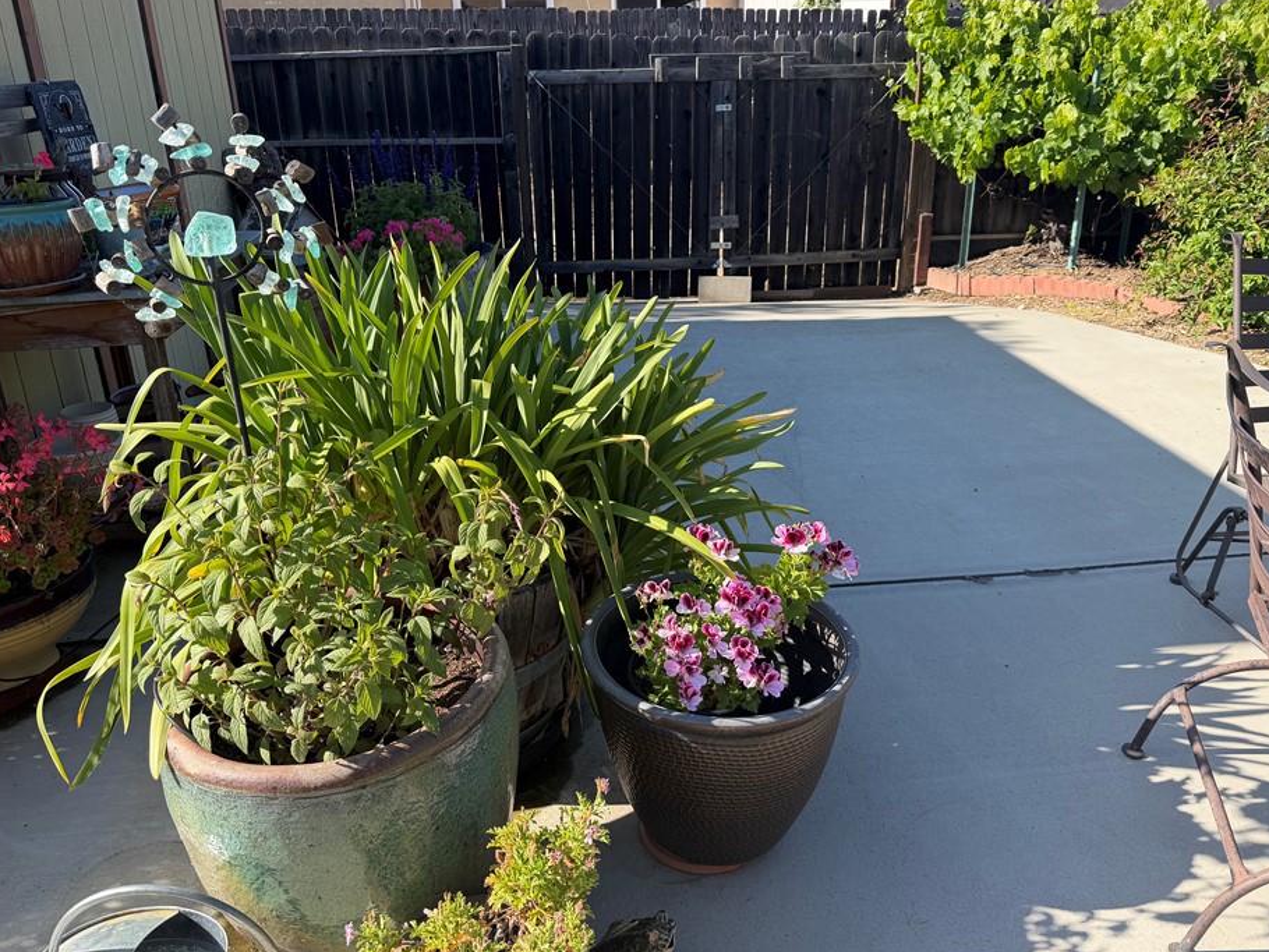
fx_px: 990
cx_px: 658
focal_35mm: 27
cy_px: 464
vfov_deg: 51.4
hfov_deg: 65.3
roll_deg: +0.8
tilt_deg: -22.9
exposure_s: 1/1522
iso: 80
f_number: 1.78
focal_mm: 6.76
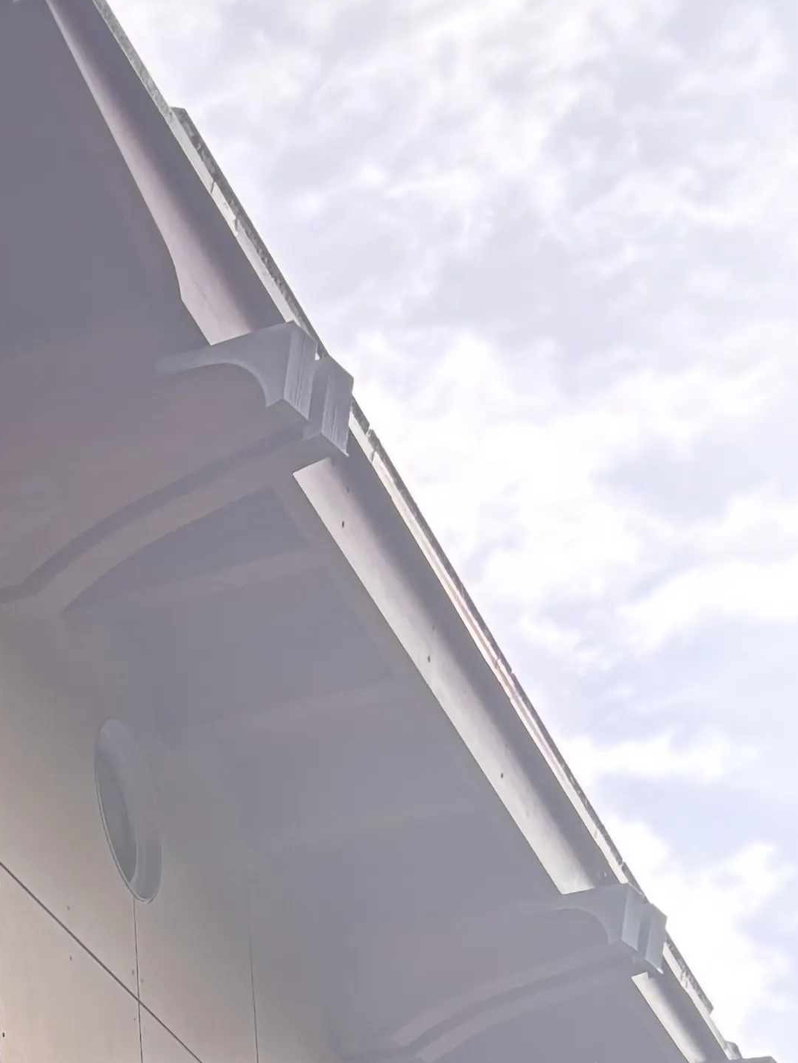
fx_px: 3197
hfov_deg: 12.9
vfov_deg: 15.7
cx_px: -636
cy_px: 2013
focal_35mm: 104
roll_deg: -2.2
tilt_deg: +7.2
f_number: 1.6
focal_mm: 5.96
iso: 50
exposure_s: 1/1007
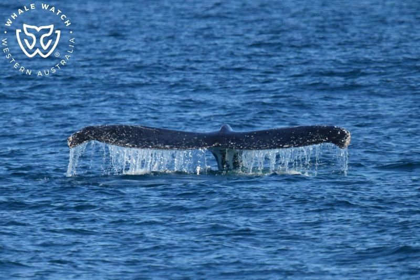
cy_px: 140
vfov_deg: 2.3
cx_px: 210
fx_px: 6998
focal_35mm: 600
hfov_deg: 3.4
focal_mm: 600
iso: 1100
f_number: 6.3
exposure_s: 1/8000
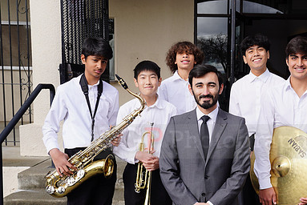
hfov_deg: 36.7
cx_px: 224
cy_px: 135
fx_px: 452
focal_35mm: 53
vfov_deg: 25.4
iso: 100
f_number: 8
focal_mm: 35
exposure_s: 1/200
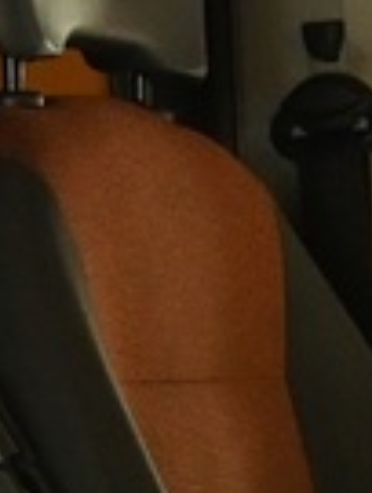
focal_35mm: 276
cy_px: 526
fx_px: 3936
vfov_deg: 7.1
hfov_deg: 5.4
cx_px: -95
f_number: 3.5
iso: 1600
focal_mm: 16
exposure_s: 1/15
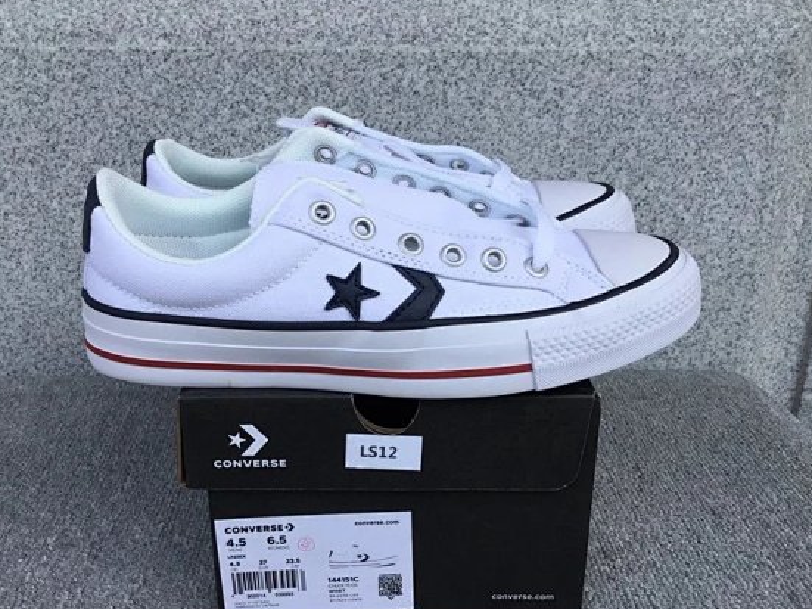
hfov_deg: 51.3
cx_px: 377
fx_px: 844
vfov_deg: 39.6
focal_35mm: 36
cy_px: 339
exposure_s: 1/506
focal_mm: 3.3
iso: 25
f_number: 2.4
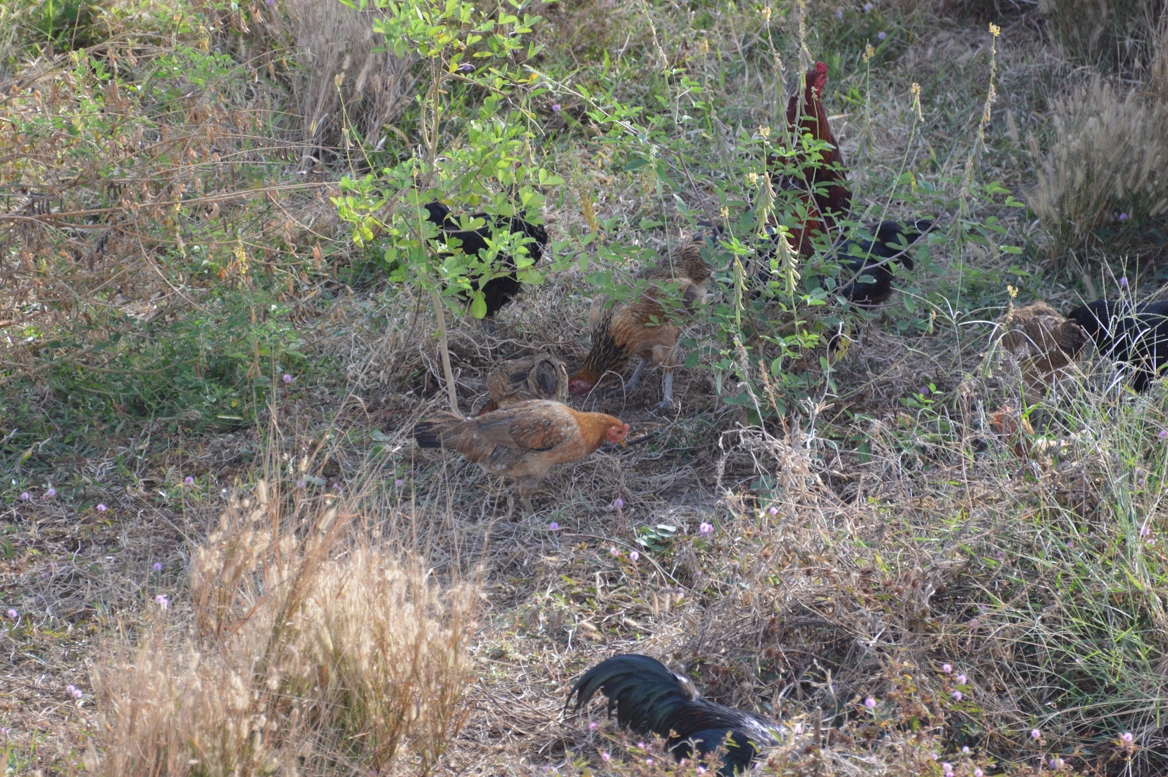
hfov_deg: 4.6
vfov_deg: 3.1
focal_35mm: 450
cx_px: 584
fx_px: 14588
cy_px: 388
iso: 400
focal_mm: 300
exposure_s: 1/400
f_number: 5.6
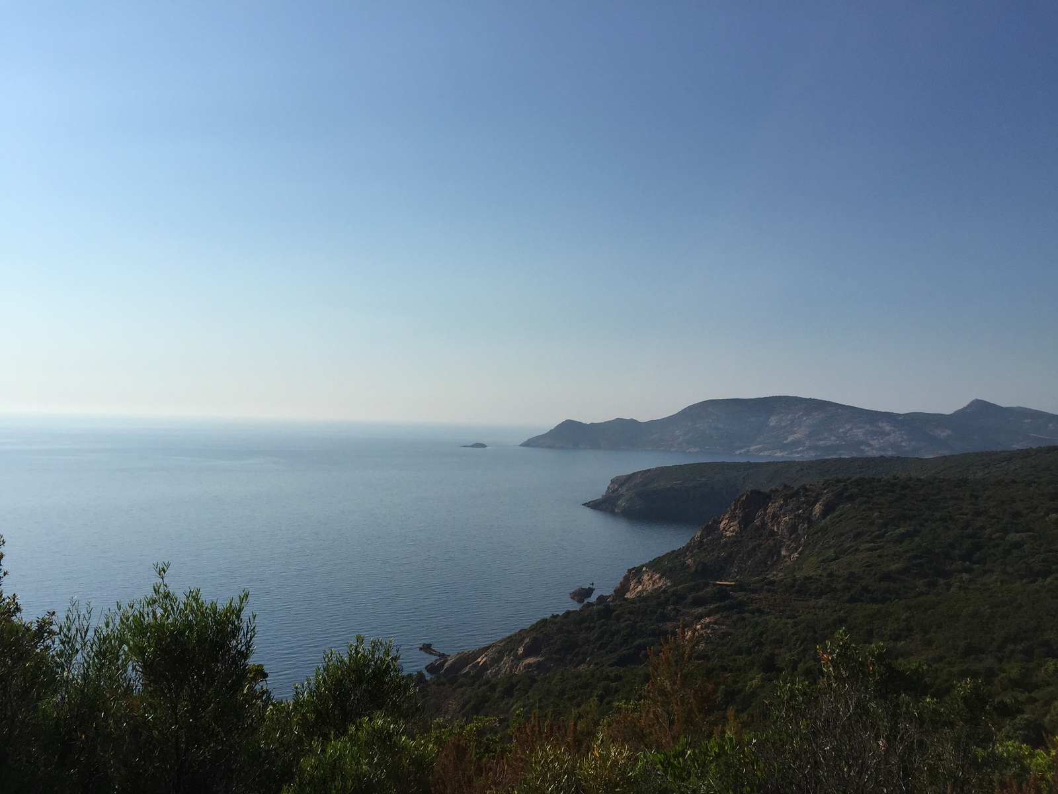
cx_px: 529
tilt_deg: +1.6
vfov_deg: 48.2
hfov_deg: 61.7
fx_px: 886
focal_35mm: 29
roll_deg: -2.3
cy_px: 397
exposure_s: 1/5650
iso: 32
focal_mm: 4.15
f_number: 2.2
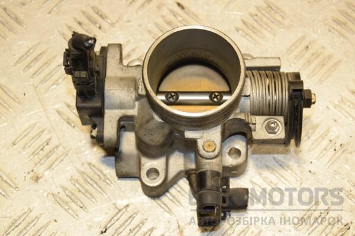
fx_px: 917
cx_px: 178
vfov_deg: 14.7
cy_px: 118
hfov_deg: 21.9
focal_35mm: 93
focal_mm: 62
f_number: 8
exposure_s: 1/200
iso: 800
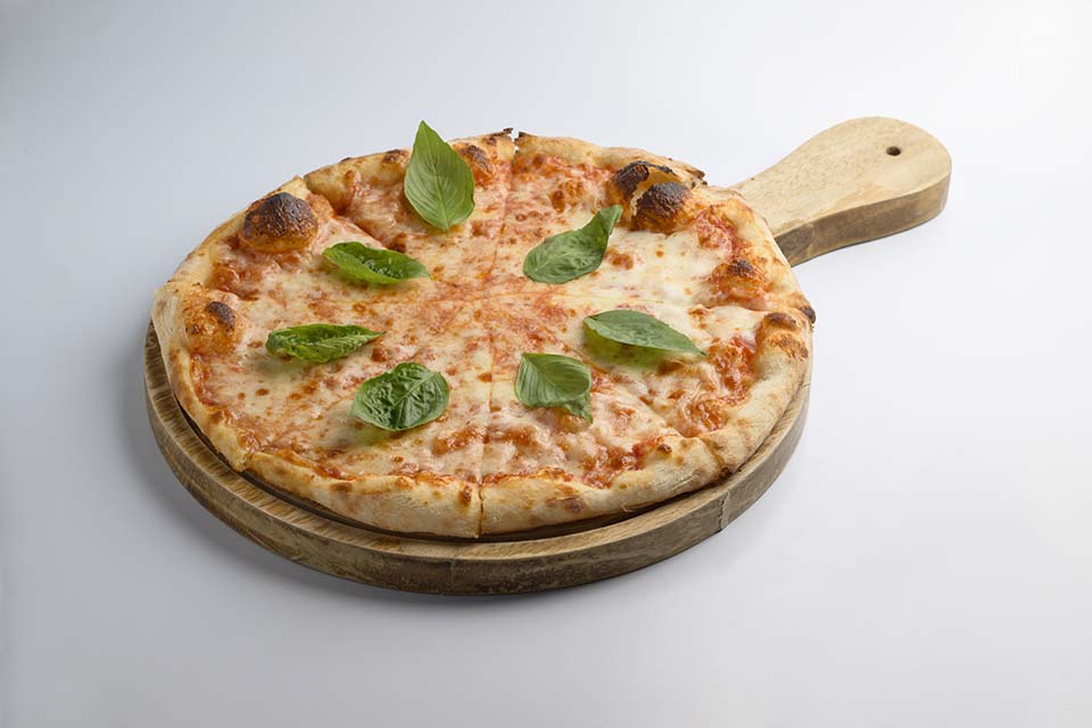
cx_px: 546
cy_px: 364
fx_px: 2578
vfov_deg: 16.1
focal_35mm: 85
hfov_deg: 23.9
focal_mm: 85
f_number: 8.5
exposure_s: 1/200
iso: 80
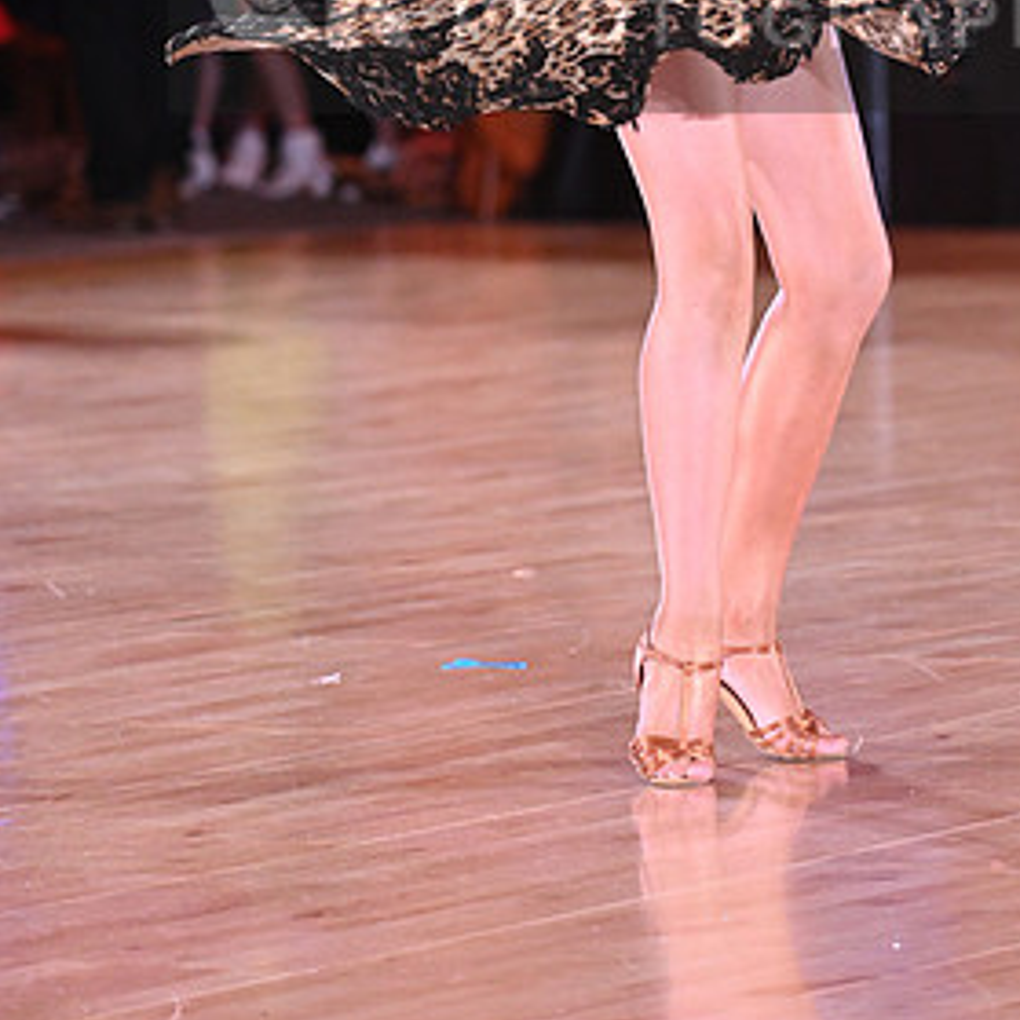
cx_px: 675
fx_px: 10001
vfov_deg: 5.8
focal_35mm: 300
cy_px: -7
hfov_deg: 5.8
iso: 5000
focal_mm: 170
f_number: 4.5
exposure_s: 1/400
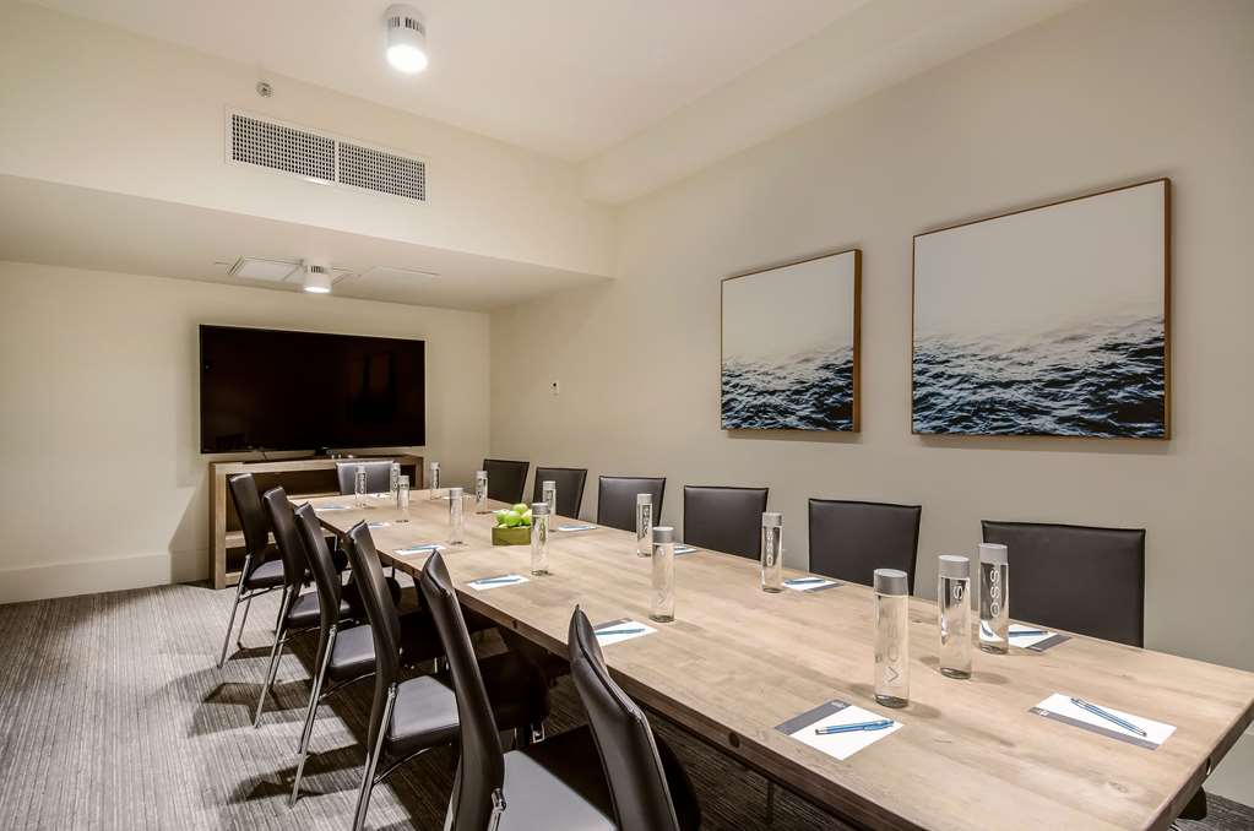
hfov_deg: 90.1
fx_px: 626
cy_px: 416
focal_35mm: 18
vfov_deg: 67.2
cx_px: 627
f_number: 11
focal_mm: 12
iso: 400
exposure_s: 1.3
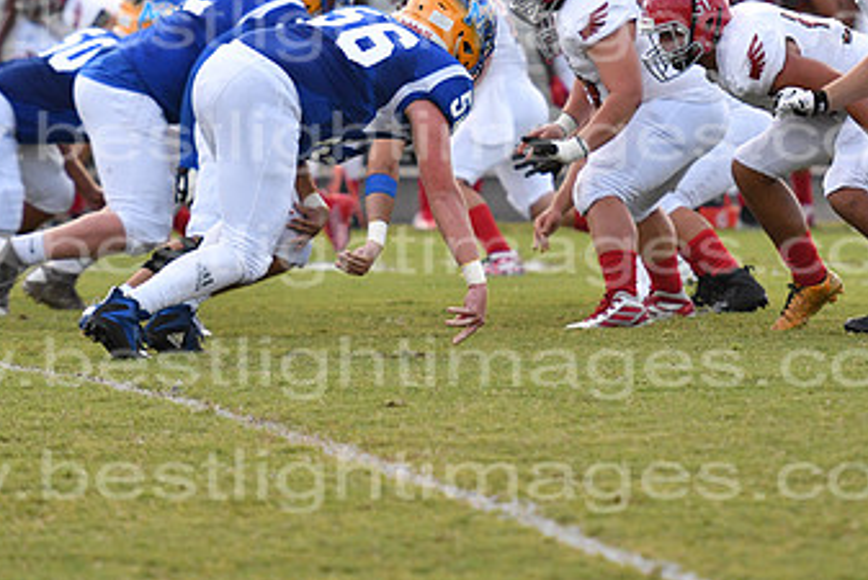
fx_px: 10589
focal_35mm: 439
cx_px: 379
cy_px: 86
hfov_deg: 4.7
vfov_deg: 3.1
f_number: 3.2
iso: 1600
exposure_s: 1/1600
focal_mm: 170
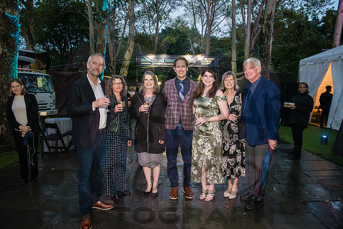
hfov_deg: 73.7
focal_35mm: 24
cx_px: 172
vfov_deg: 53.2
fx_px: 229
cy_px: 114
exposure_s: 1/125
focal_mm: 24
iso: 8000
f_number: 3.5
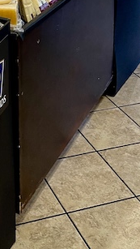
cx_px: -34
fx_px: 468
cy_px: -62
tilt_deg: -12.1
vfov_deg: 26.0
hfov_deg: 16.2
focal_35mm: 71
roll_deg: +0.8
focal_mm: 5.1
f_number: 1.6
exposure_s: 1/60
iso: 100
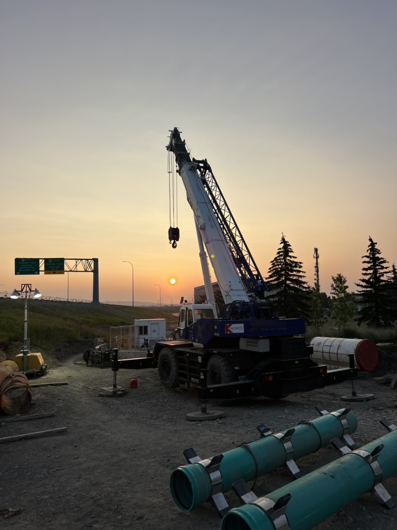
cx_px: 198
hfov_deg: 53.1
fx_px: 398
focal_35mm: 26
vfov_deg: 67.3
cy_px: 265
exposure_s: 1/2513
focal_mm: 5.7
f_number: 1.5
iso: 50
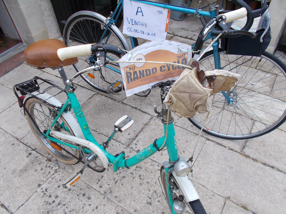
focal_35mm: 26
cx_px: 143
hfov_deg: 67.3
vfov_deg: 53.1
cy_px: 107
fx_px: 215
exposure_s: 1/400
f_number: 3.2
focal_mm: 4.6
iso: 80
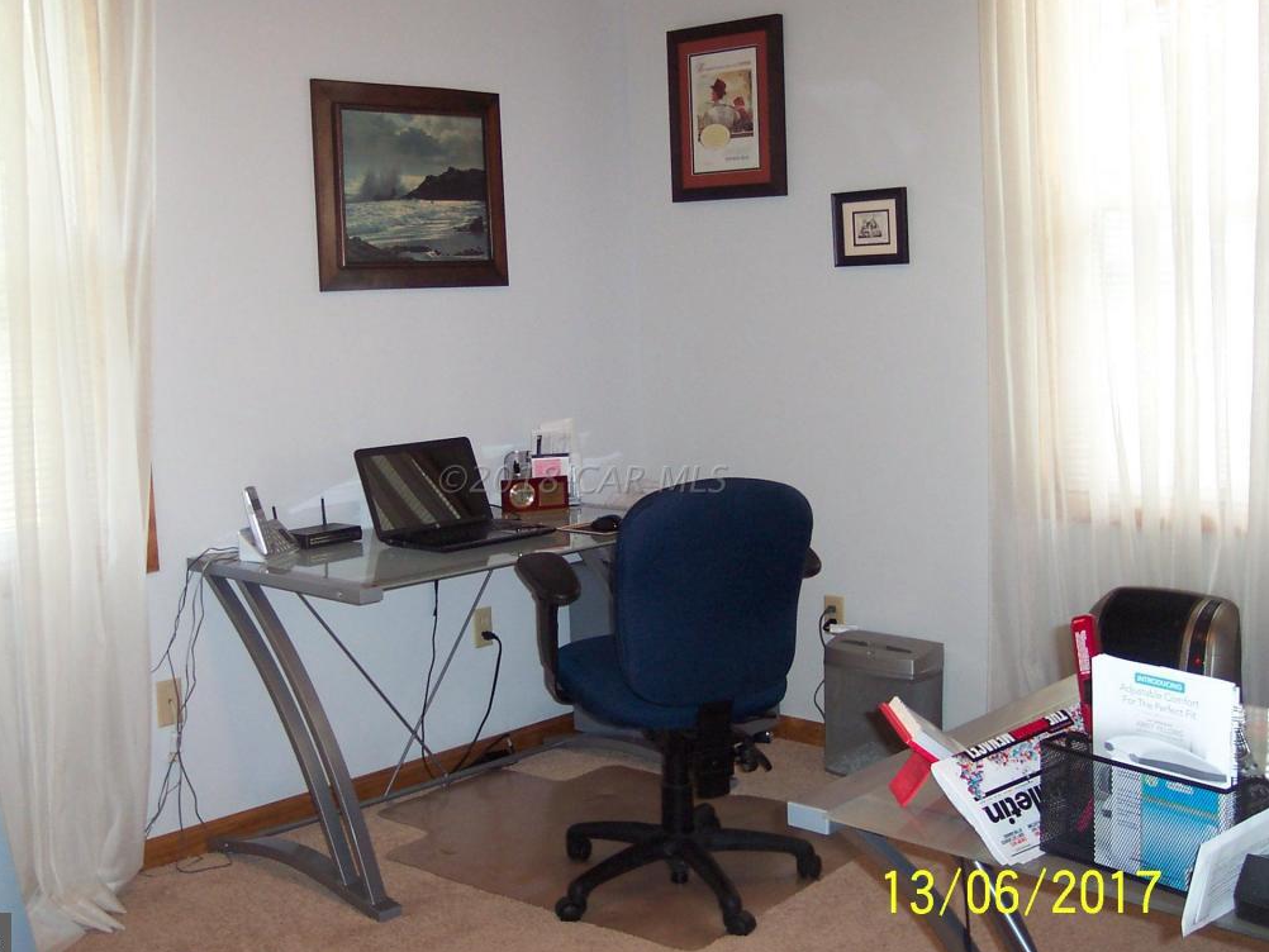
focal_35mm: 42
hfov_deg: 44.7
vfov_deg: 34.4
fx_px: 1540
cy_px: 479
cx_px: 583
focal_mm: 8
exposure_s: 1/30
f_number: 2.8
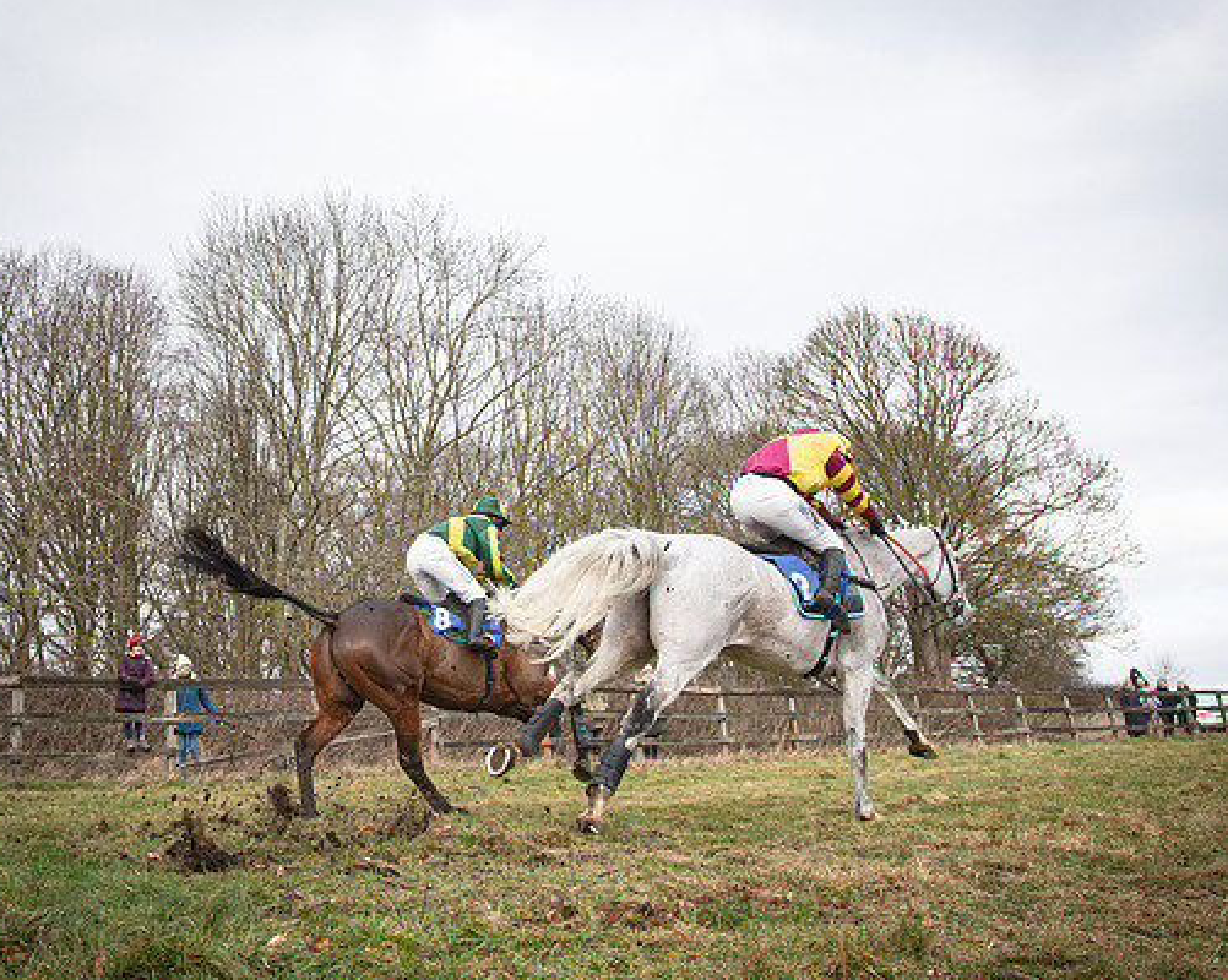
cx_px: 350
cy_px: 384
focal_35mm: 36
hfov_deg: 48.9
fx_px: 1307
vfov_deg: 40.9
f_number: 6.3
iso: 2000
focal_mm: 20
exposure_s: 1/1600
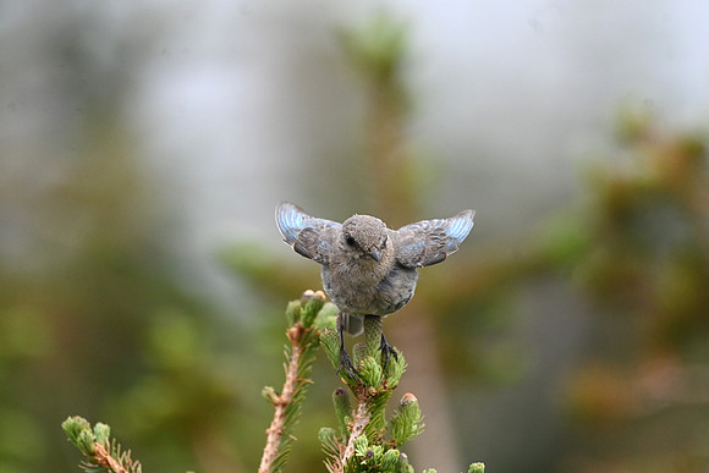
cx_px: 354
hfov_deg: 3.4
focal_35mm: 600
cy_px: 236
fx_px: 11819
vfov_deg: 2.3
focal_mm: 600
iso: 1250
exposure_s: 1/3200
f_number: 6.3
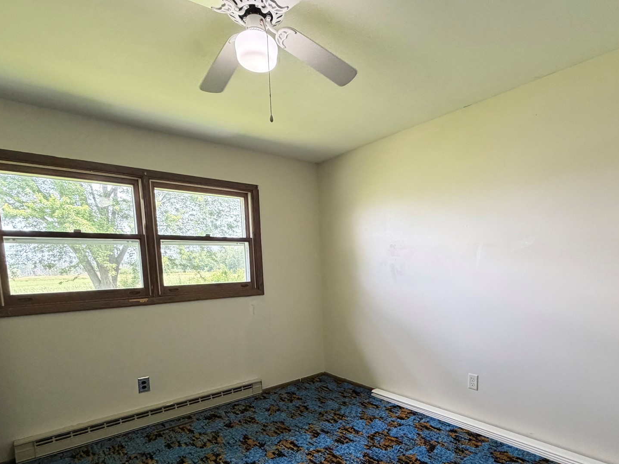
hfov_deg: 81.4
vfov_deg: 64.5
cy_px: 304
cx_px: 348
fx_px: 358
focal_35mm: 20
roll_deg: +1.9
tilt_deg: -5.4
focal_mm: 2.22
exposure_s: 1/120
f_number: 2.2
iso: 250
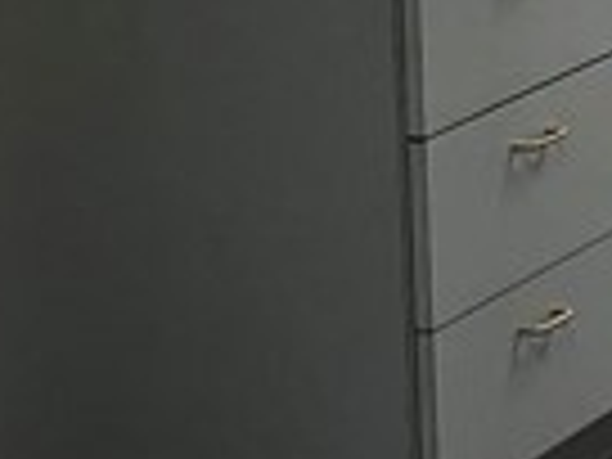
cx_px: 1192
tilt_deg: -7.6
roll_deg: +1.7
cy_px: -225
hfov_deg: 8.9
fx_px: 3730
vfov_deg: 6.9
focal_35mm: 211
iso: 32
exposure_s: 1/40
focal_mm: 4
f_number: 1.8
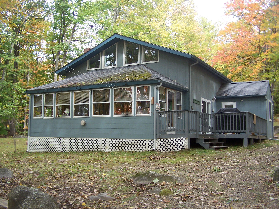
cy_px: 104
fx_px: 306
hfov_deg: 49.0
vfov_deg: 37.7
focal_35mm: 38
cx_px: 140
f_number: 2.8
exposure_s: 1/90
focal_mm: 6.3
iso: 80
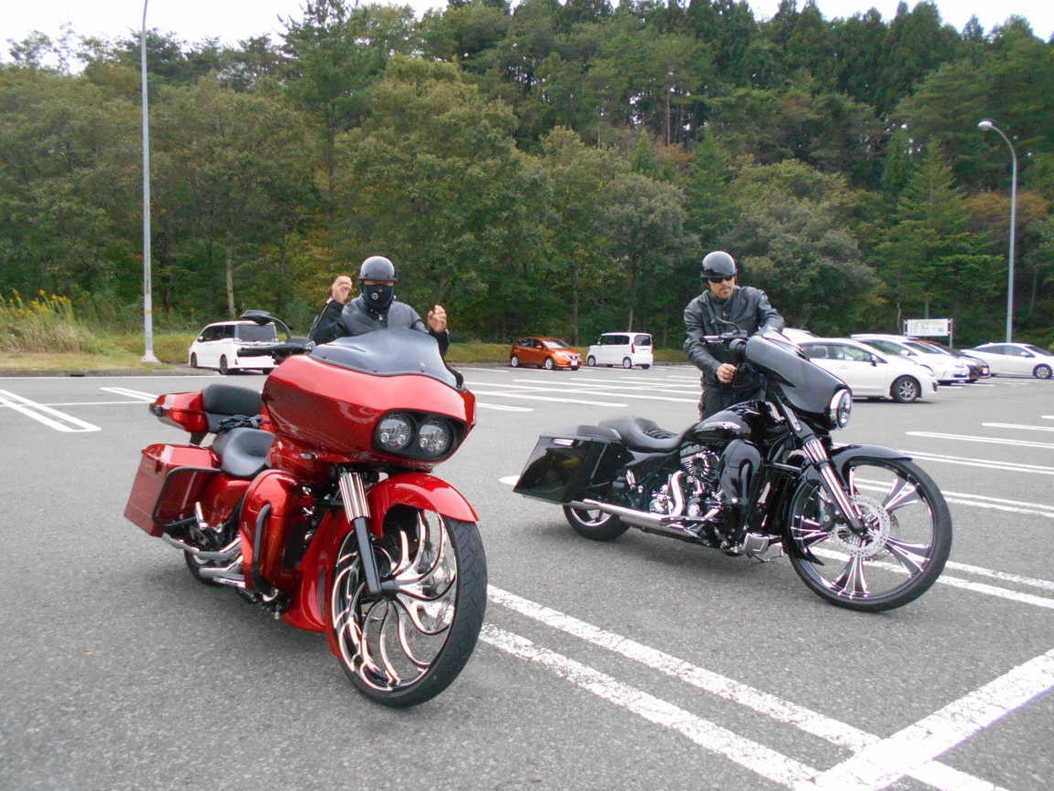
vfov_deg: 51.4
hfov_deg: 65.3
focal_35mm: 27
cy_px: 390
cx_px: 533
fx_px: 822
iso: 500
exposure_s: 1/250
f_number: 3.2
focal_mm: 4.6
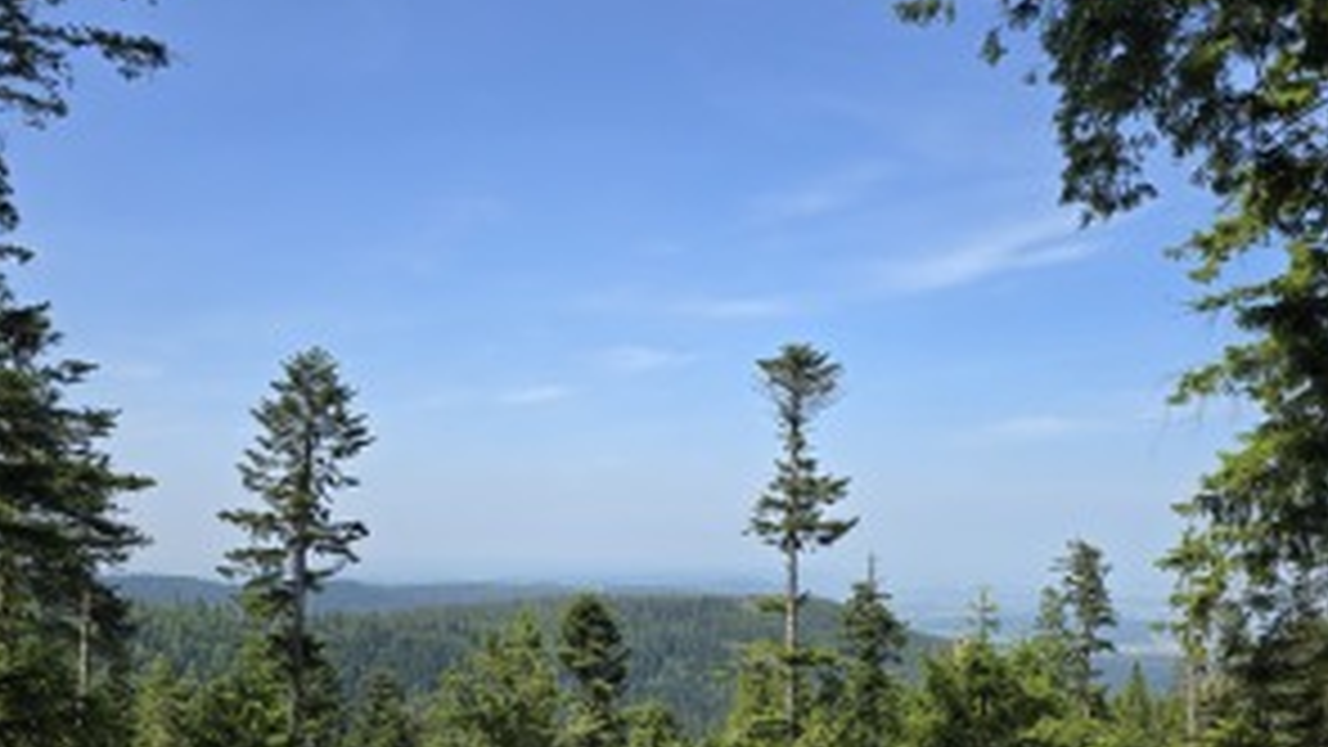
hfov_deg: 58.0
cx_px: 657
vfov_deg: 34.5
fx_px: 1197
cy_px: 468
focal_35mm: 34
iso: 12
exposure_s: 1/636
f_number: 1.7
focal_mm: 6.3
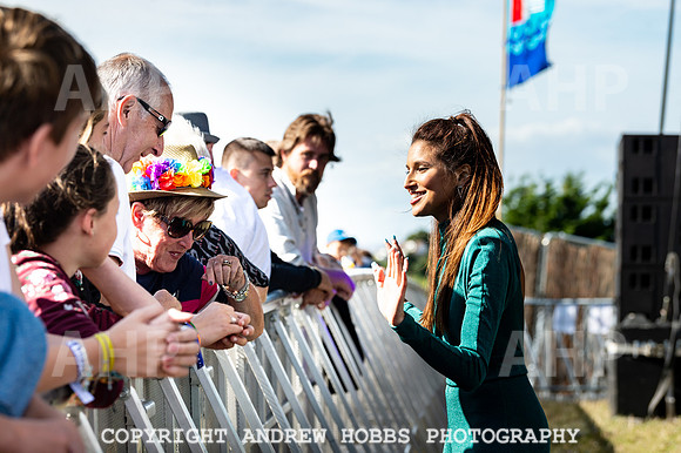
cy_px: 226
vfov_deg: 11.4
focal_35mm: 120
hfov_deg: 17.1
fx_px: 2269
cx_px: 340
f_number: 5.6
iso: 100
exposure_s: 1/640
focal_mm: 120
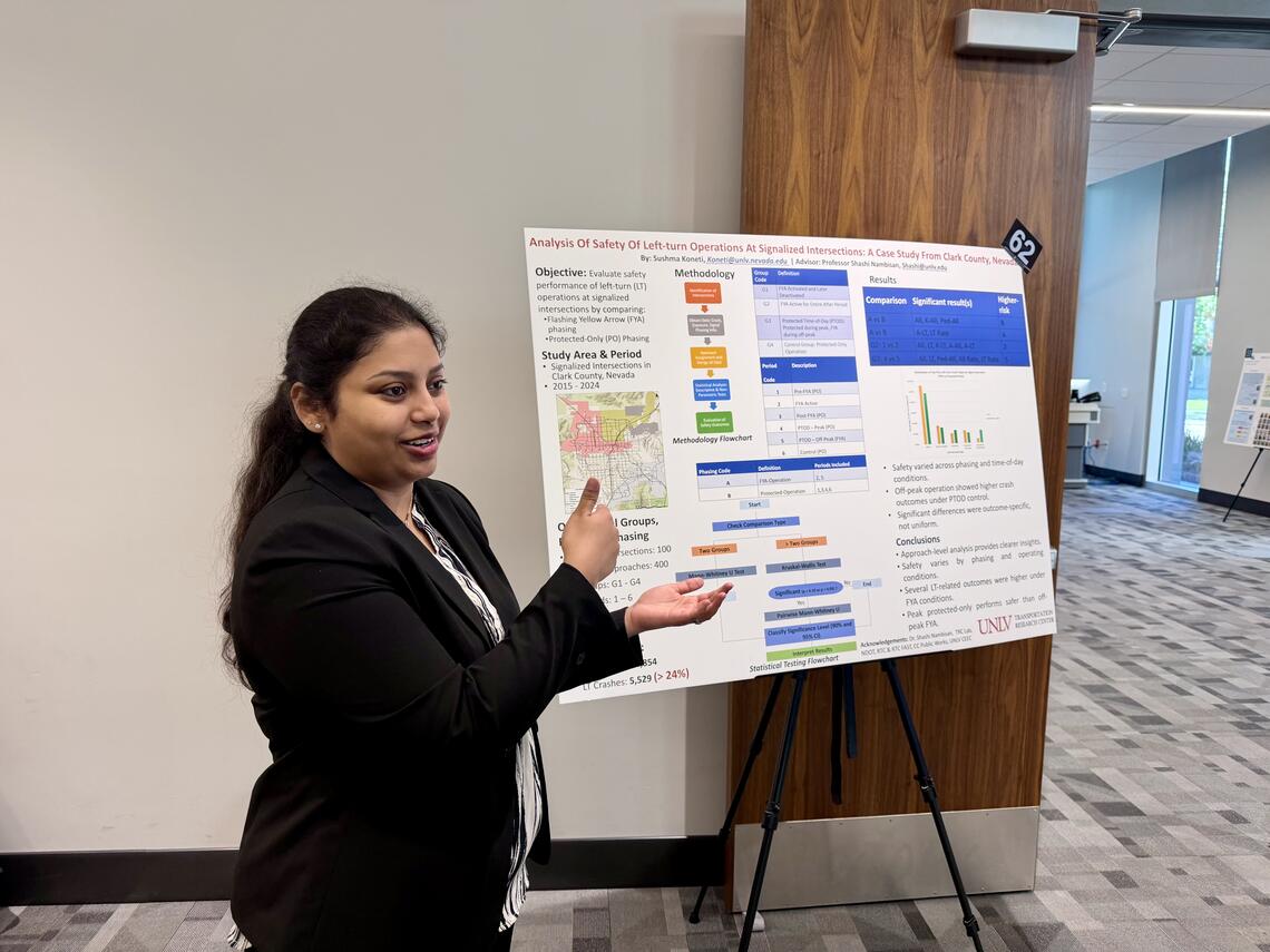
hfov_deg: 71.6
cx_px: 635
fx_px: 881
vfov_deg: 56.8
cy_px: 476
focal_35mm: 24
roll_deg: -1.3
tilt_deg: -8.2
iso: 125
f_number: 1.78
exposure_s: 1/120
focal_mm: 6.76
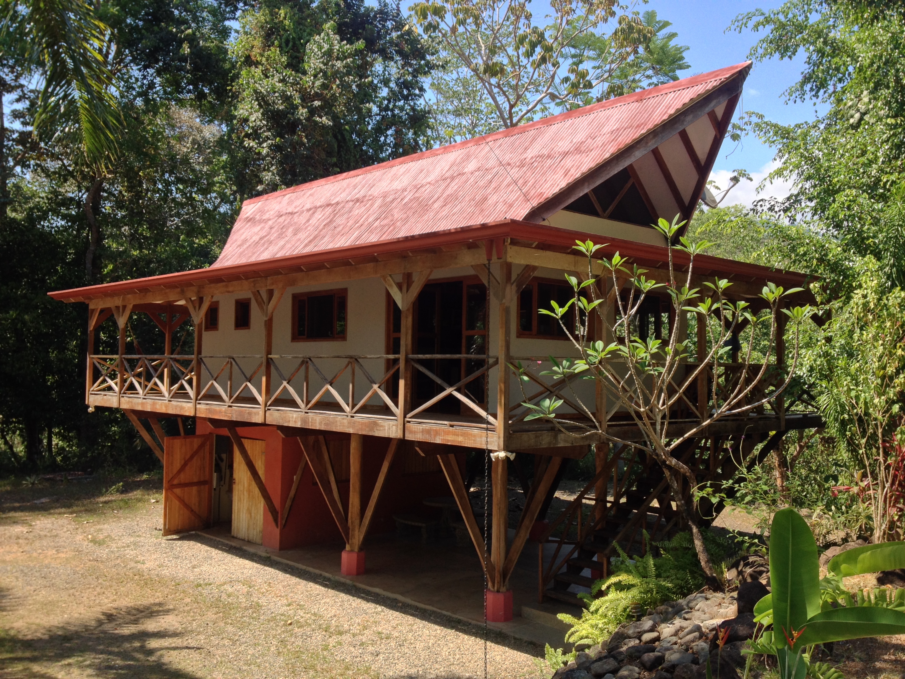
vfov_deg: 40.7
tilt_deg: -1.1
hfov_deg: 52.6
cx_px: 452
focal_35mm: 35
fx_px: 915
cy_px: 340
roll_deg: +0.4
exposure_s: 1/472
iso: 50
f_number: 2.4
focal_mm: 4.28
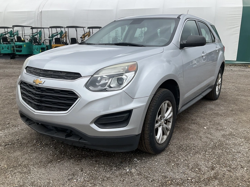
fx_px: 217
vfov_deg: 46.8
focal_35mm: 30
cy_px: 92
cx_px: 124
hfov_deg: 60.0
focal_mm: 3
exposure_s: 1/883
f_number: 1.8
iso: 25
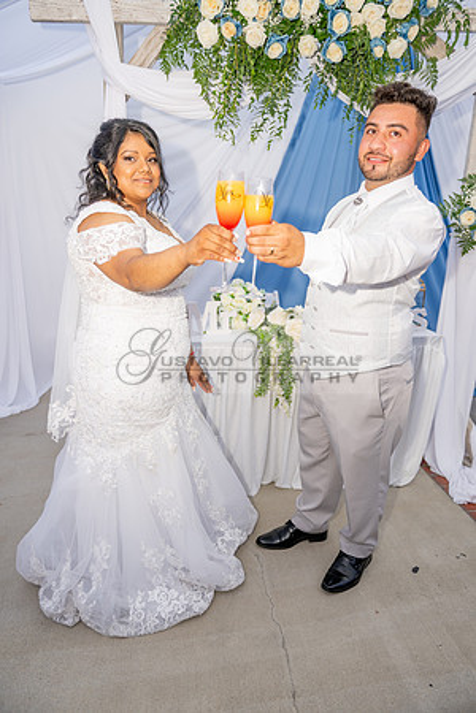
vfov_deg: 73.7
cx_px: 238
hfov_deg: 53.1
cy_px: 356
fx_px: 476
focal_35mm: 24
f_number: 3.2
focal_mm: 24
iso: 250
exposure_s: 1/100
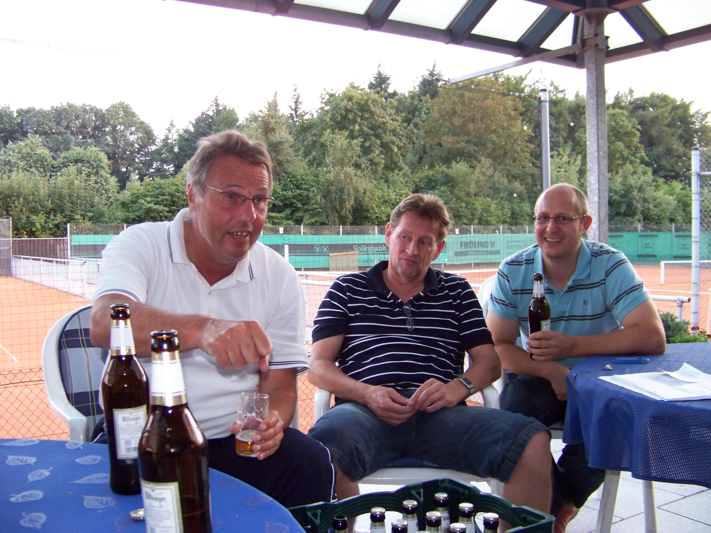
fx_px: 739
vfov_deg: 39.7
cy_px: 266
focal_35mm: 36
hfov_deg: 51.4
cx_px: 356
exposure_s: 1/30
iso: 200
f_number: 2.8
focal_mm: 5.85
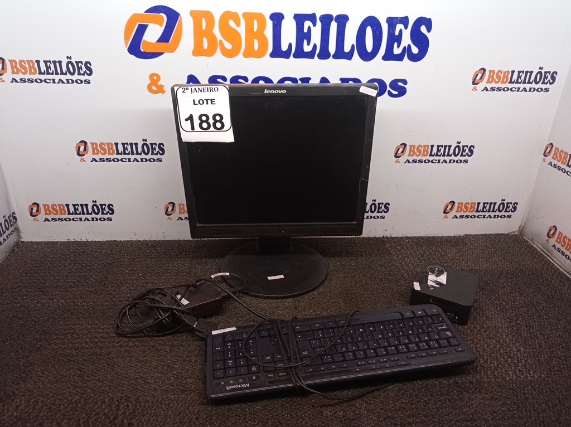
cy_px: 214
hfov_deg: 63.5
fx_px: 461
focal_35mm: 28
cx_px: 286
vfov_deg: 49.7
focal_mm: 4.7
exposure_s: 1/60
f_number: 1.79
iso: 194
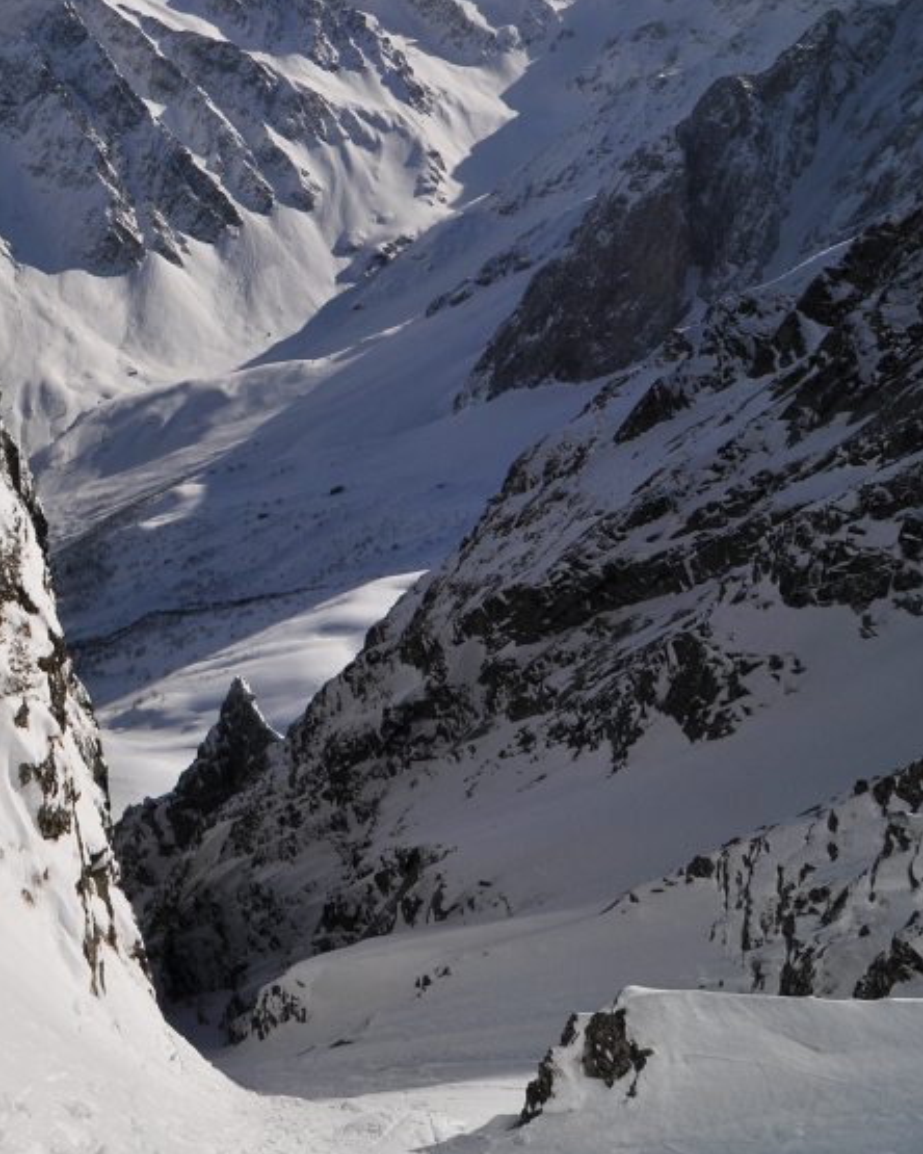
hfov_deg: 42.3
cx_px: -60
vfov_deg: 62.1
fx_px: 951
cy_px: 484
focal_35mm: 28
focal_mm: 11
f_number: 11
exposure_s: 1/800
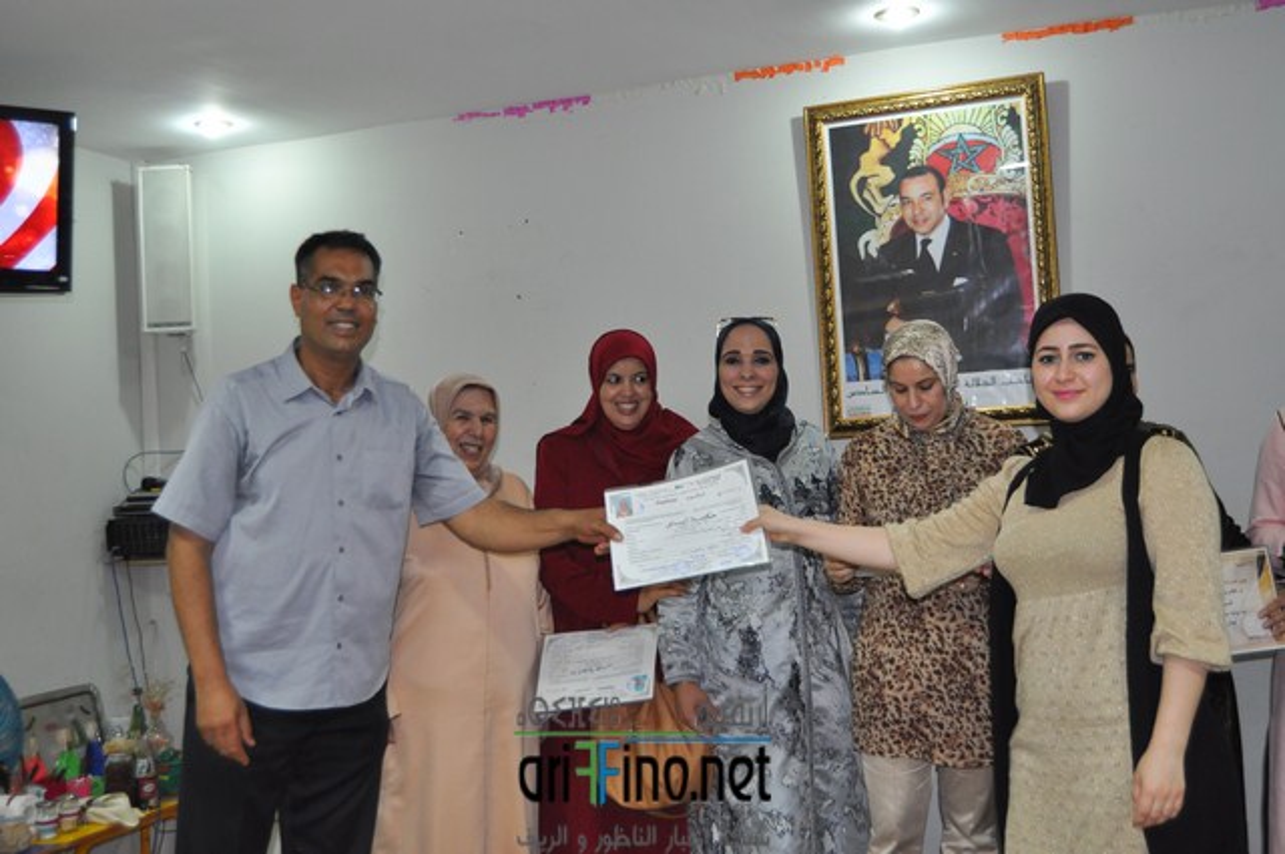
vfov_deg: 34.1
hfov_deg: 49.6
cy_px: 427
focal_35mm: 39
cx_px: 642
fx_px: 1390
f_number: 4
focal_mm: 26
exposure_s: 1/80
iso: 800
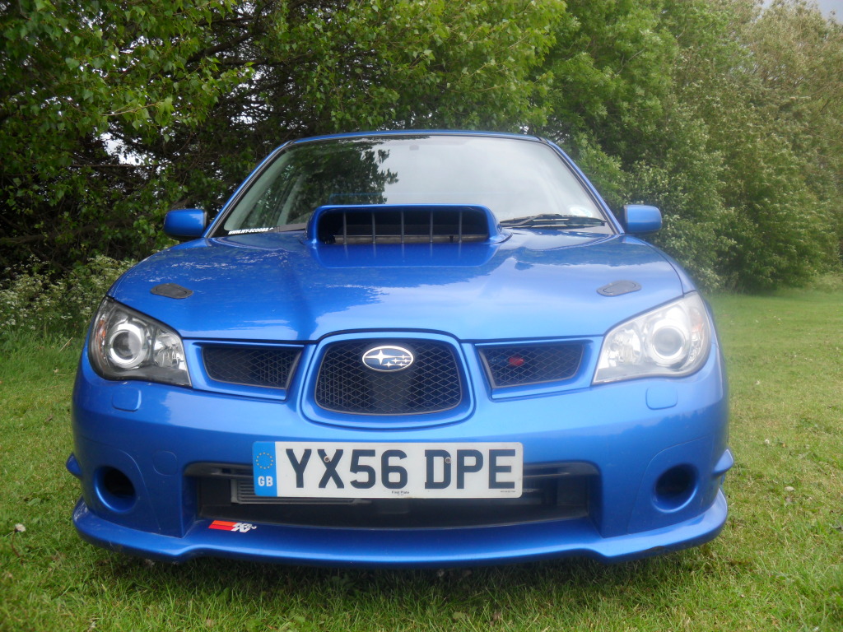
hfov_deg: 52.6
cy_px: 316
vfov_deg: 40.7
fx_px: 852
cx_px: 422
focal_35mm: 35
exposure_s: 1/350
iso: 80
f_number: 3
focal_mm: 6.3
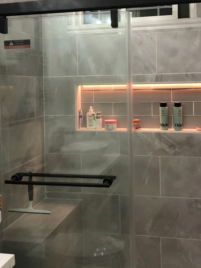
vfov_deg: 39.4
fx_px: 372
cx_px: 106
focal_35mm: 48
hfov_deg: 30.3
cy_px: 100
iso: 40
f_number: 1.8
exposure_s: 1/15
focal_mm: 3.99
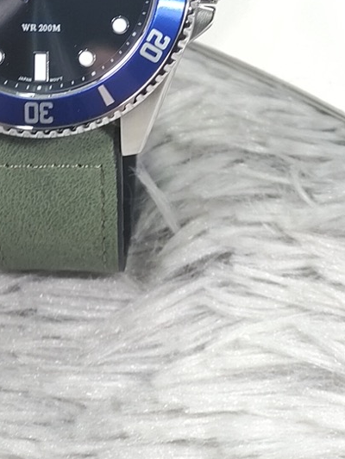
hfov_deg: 9.9
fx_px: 1993
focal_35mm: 150
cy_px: -26
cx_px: 39
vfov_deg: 13.0
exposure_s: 1/50
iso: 63
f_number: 2.08
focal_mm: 7.55
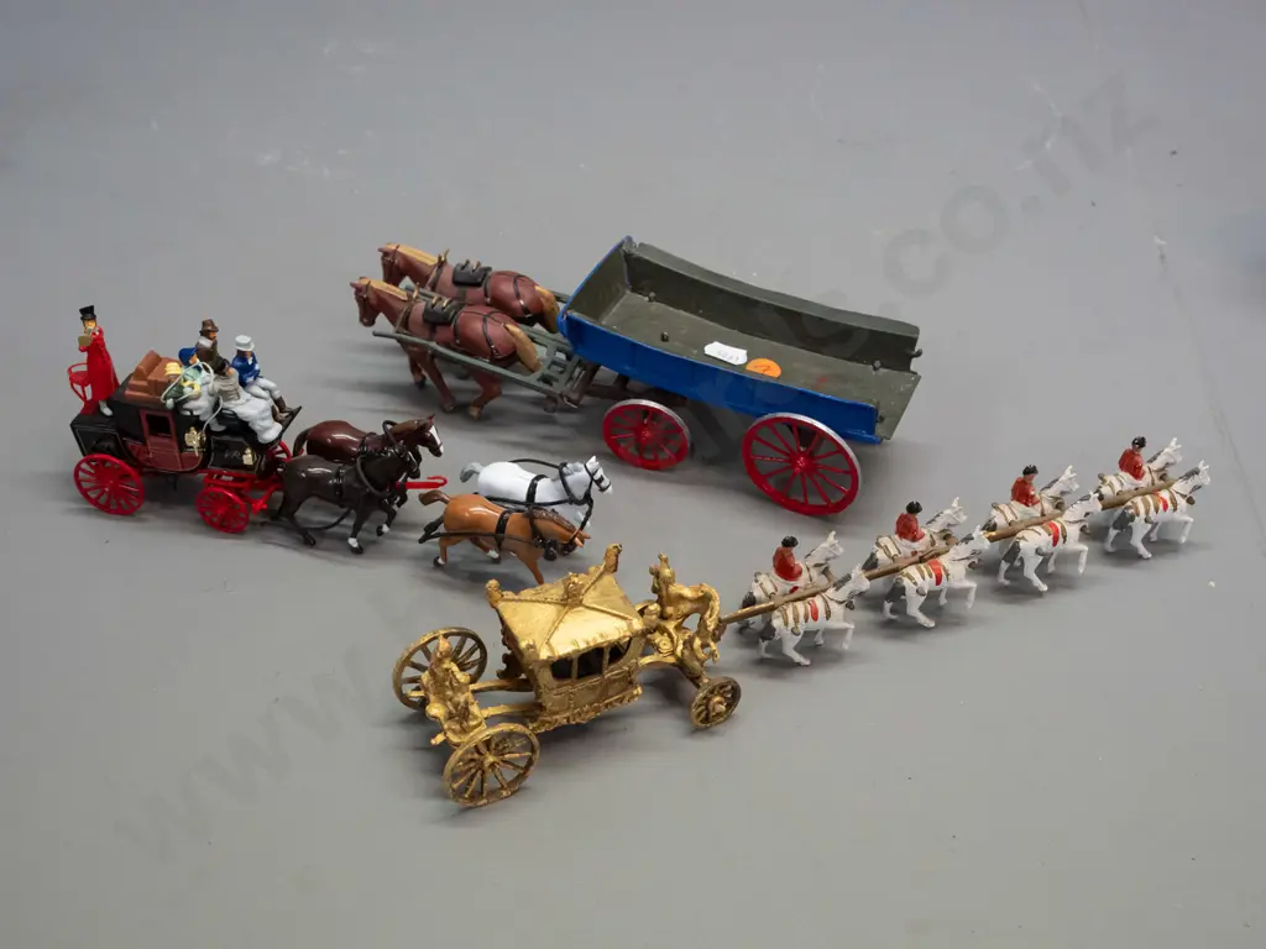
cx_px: 633
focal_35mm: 44
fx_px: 1609
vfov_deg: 32.9
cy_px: 474
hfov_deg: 42.9
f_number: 5.6
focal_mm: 22
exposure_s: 1/250
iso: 3200
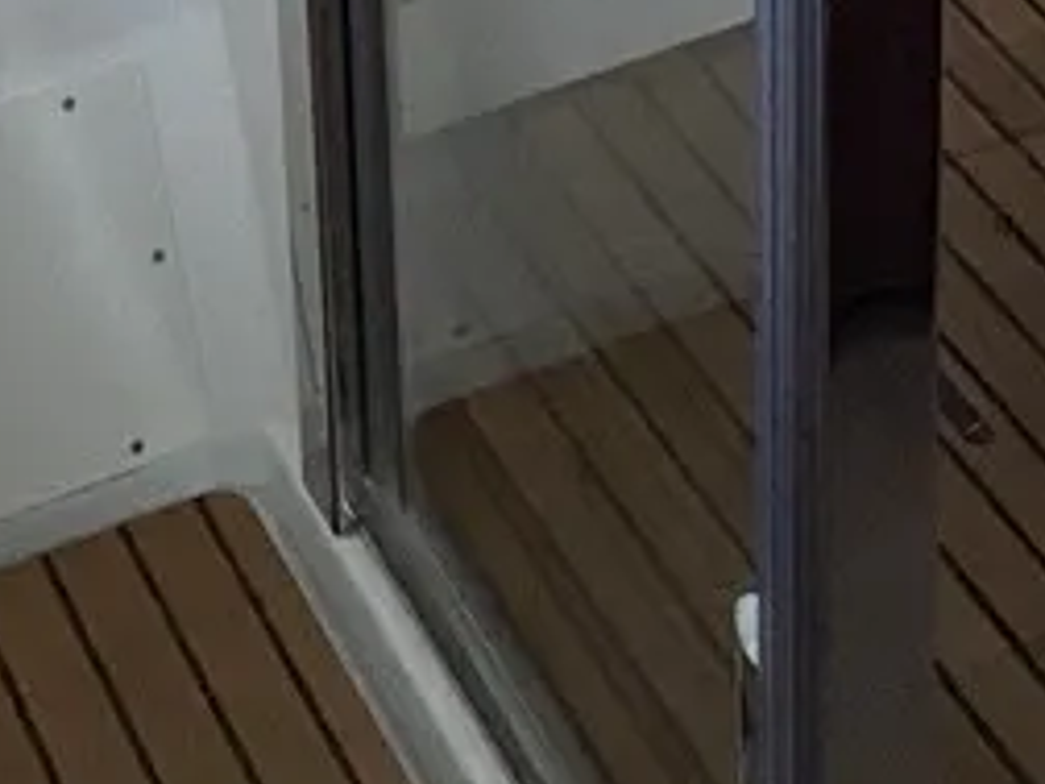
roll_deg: -0.9
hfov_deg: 15.6
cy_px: -971
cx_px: 1012
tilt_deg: -19.8
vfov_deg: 10.6
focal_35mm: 124
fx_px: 3743
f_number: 1.8
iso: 500
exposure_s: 1/60
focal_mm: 4.25
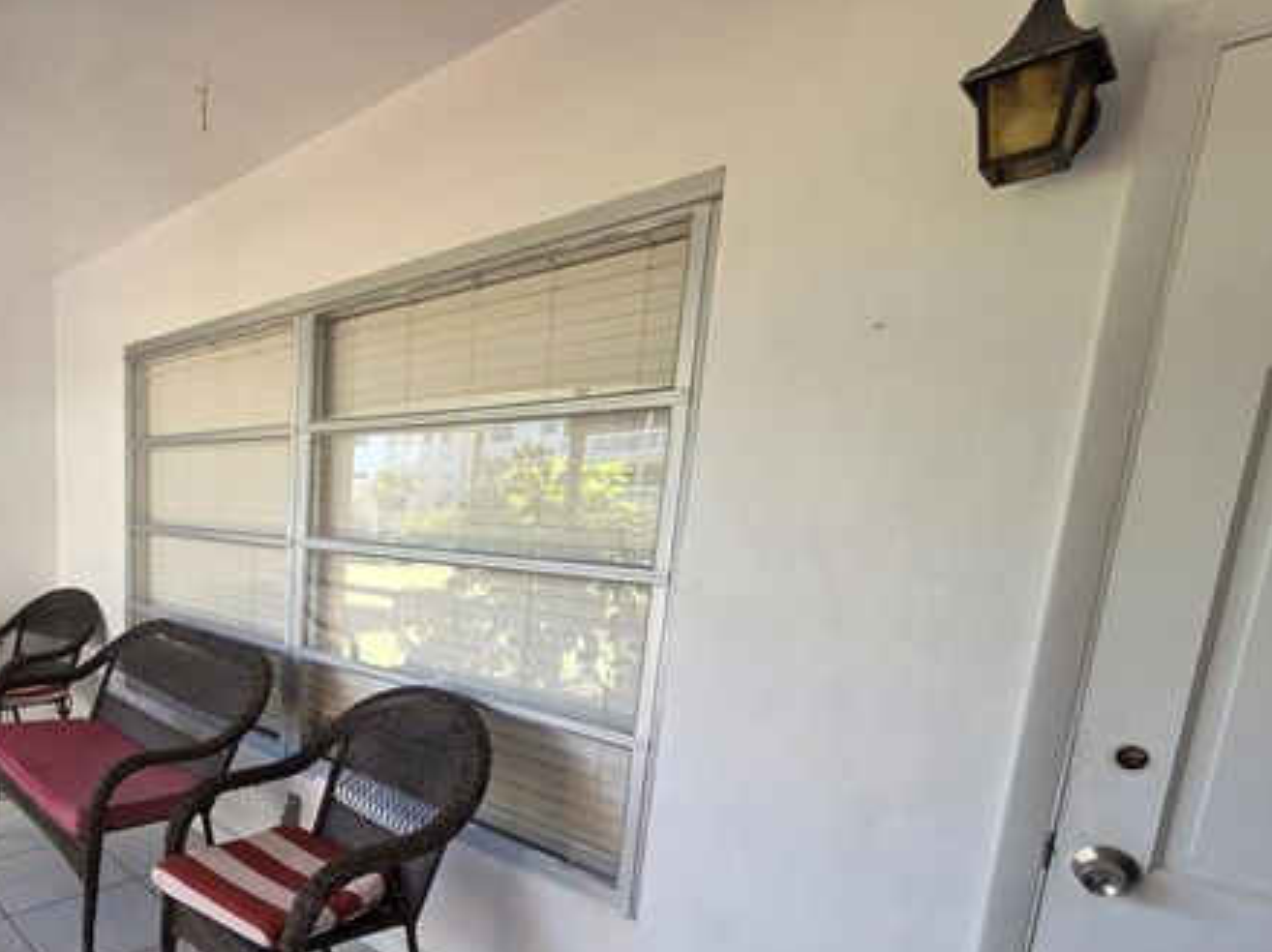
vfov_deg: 66.6
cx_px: 354
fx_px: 698
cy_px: 641
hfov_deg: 79.7
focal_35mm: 19
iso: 125
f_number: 2.2
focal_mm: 2.2
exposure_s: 1/120
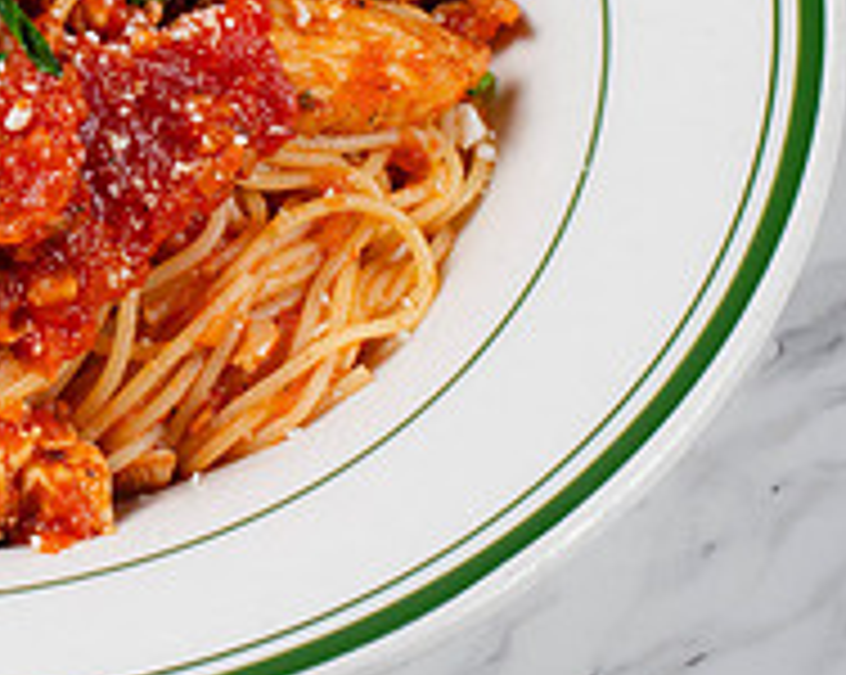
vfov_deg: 7.6
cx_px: -142
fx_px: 5052
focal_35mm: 202
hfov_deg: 9.5
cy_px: 83
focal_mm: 50
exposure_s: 1/200
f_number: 9
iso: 200
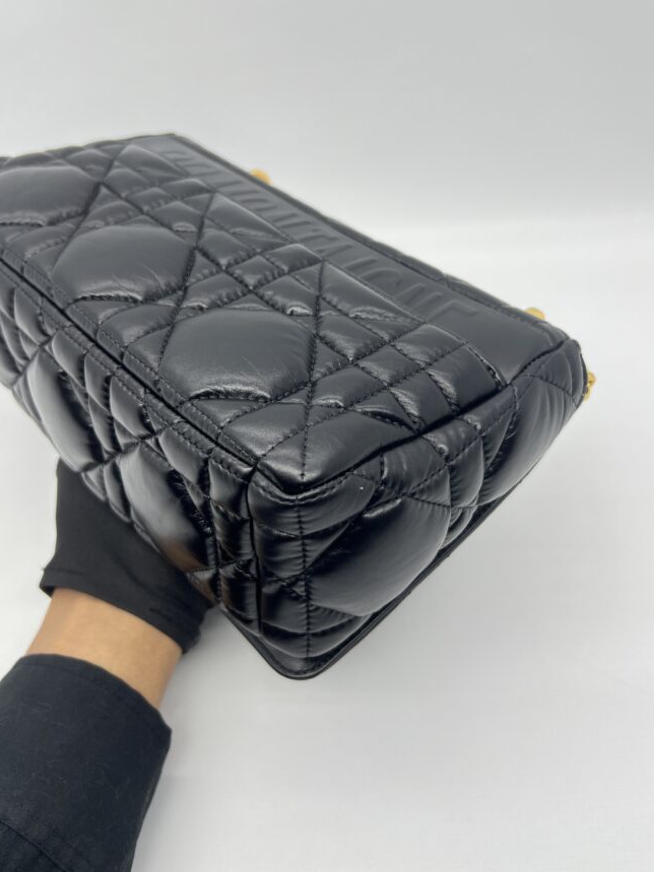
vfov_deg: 58.2
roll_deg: +2.9
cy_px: 388
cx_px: 322
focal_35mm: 31
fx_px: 781
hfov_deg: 45.4
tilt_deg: -43.3
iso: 32
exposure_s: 1/142
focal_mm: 5.7
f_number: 1.5
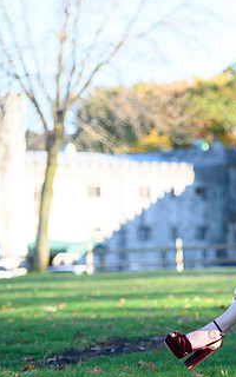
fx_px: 1863
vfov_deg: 11.6
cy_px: 212
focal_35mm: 181
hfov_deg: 7.2
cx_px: 301
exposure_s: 1/4000
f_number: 3.2
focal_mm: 98
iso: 1600
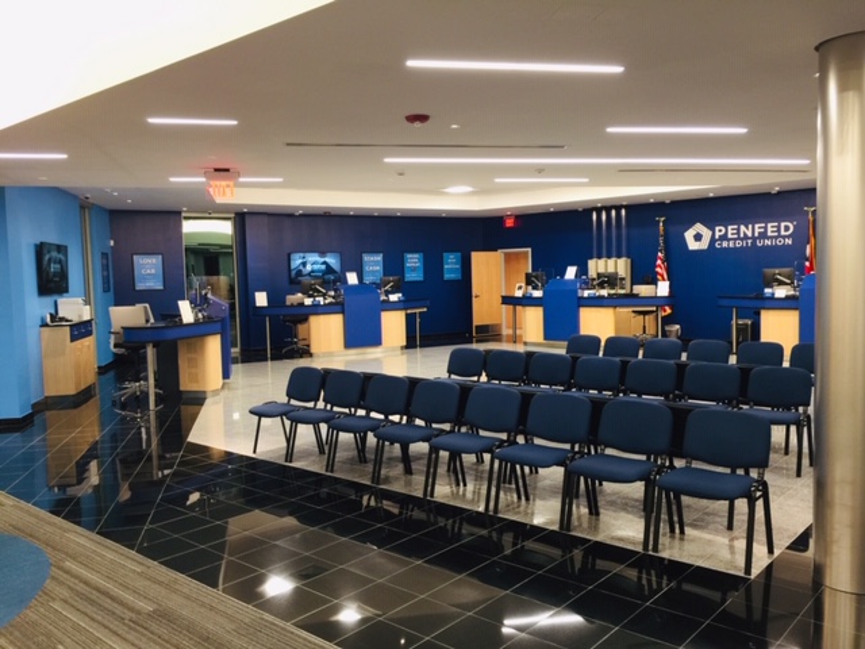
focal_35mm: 29
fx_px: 725
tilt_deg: -5.1
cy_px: 324
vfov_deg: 48.2
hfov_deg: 61.7
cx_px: 432
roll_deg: +0.7
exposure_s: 1/15
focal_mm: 4.15
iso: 40
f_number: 2.2
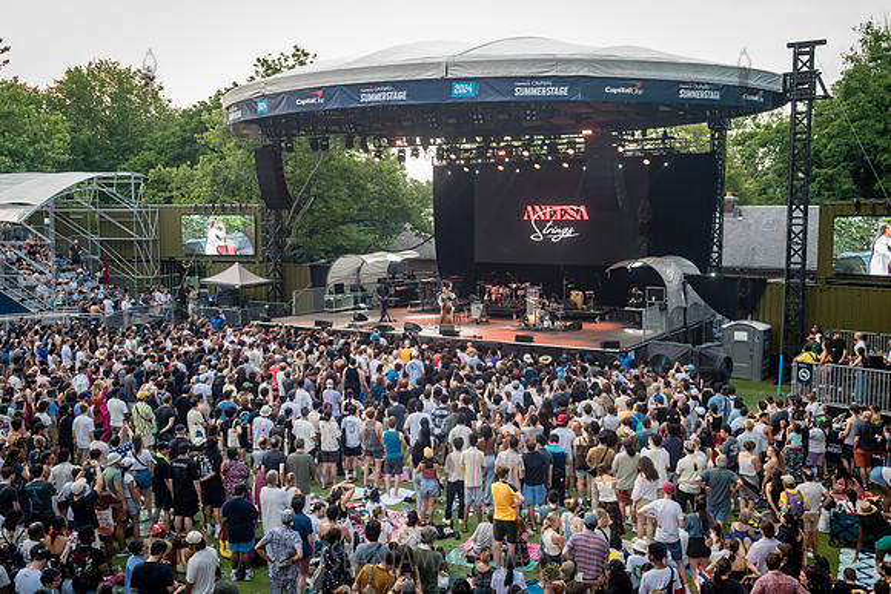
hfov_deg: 54.4
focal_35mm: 35
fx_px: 866
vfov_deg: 37.9
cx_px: 446
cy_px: 297
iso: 800
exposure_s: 1/320
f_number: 3.5
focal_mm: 35
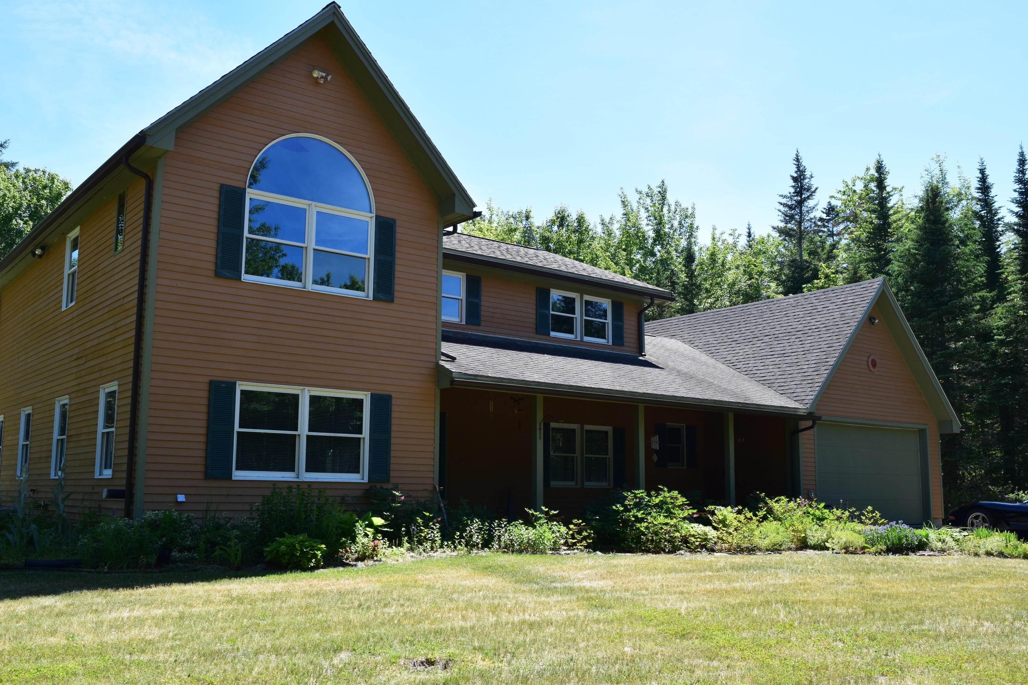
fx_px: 985
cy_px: 342
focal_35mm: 34
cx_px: 514
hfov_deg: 55.1
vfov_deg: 38.4
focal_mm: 23
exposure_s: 1/400
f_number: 11
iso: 400
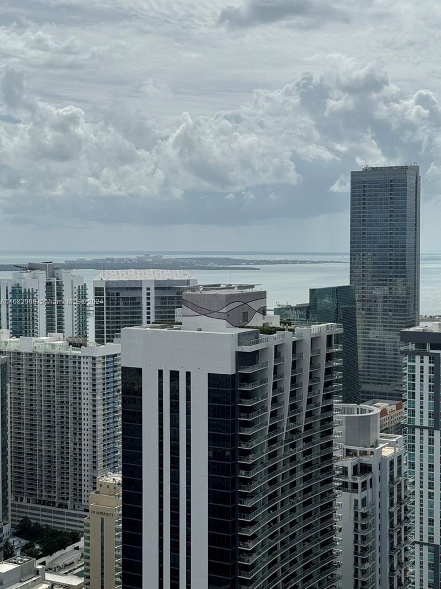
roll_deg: +0.3
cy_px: 302
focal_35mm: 56
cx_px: 256
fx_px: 952
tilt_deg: -3.1
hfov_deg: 26.1
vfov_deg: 34.4
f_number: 1.78
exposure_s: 1/15385
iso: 80
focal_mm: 6.76
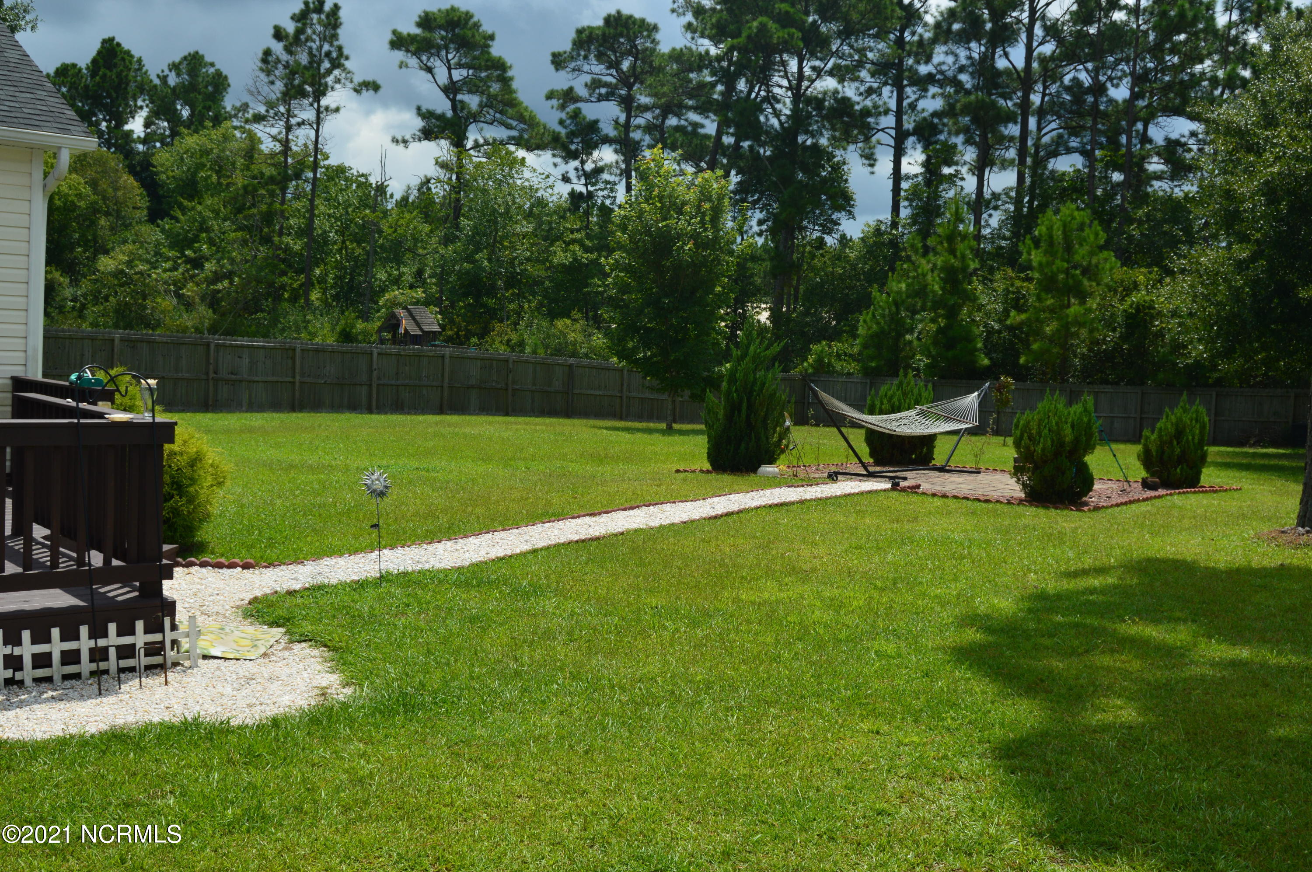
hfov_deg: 53.2
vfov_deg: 36.8
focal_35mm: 36
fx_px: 1311
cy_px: 436
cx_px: 656
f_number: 11
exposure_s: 1/500
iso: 220
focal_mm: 24
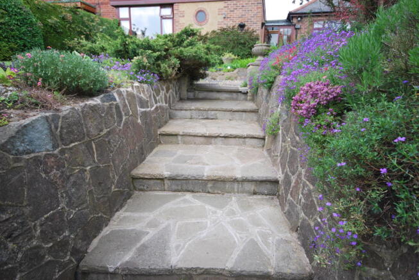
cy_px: 140
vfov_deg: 59.6
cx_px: 210
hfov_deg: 81.1
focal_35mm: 21
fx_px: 245
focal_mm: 14
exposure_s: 1/125
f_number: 5.6
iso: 140
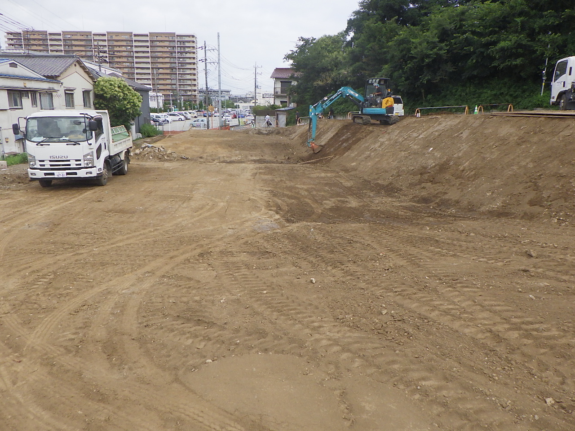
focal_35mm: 28
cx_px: 288
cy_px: 216
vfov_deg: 49.7
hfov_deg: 63.4
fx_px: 465
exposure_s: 1/800
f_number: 4.2
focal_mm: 5
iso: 250
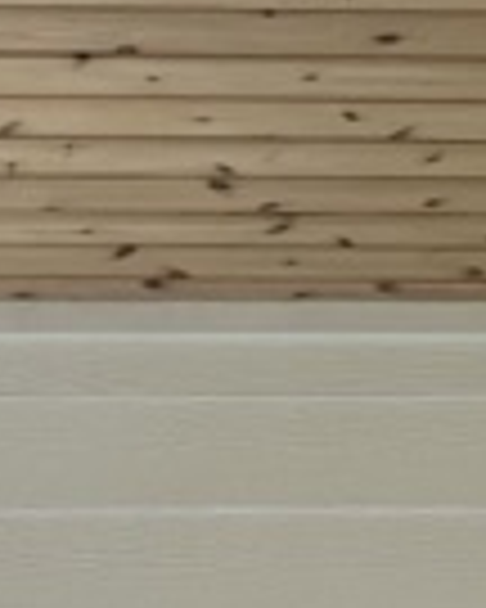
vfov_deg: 14.1
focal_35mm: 130
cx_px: 72
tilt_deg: +32.9
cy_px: -234
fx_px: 2337
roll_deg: +0.1
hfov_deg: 11.8
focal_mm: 3.99
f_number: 1.8
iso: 100
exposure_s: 1/60
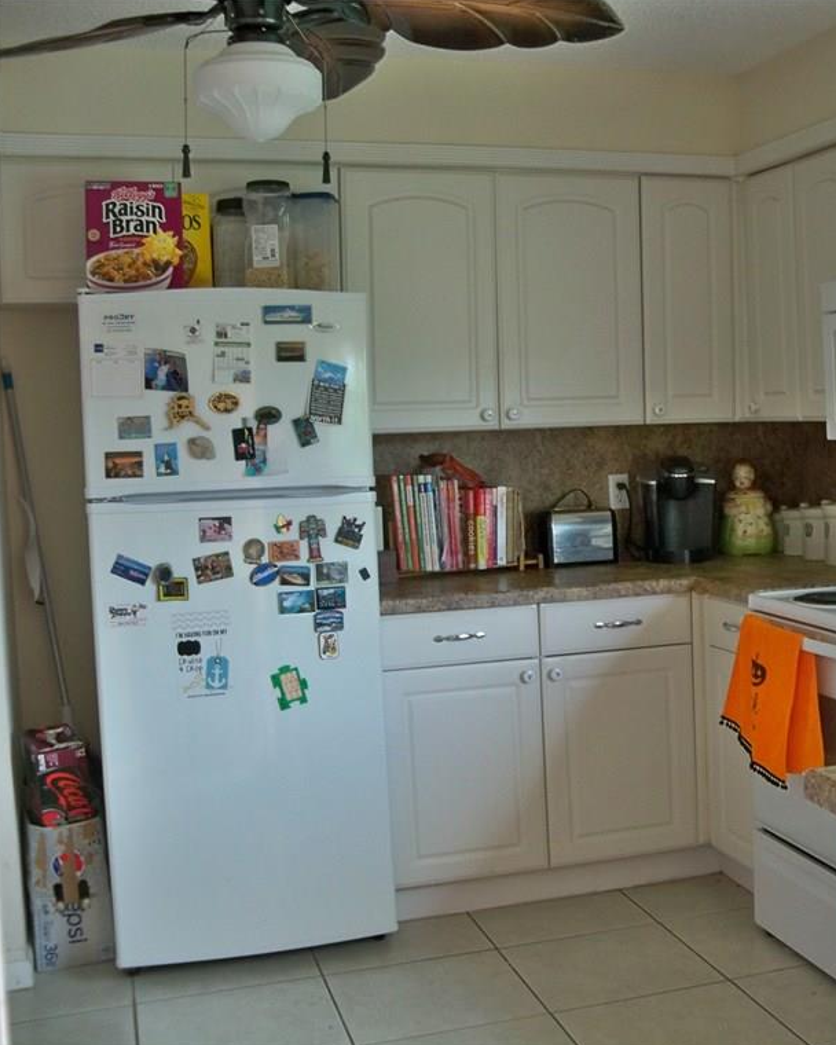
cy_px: 524
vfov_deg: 40.3
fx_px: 1423
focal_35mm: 46
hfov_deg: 31.7
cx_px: 696
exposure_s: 1/30
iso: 125
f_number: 3.5
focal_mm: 6.2
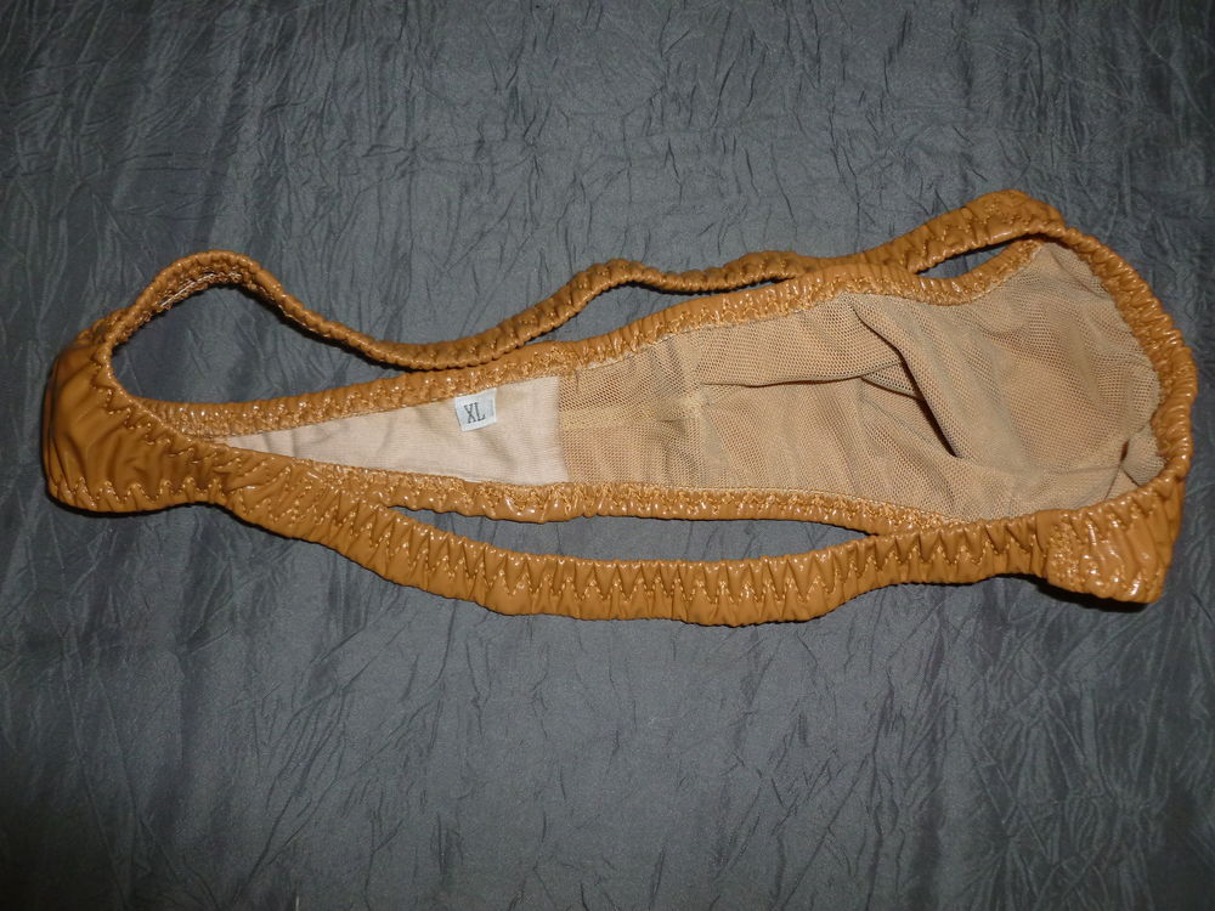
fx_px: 983
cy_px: 456
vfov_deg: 49.7
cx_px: 608
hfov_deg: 63.4
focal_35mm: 28
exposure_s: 1/60
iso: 160
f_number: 3.3
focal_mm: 5
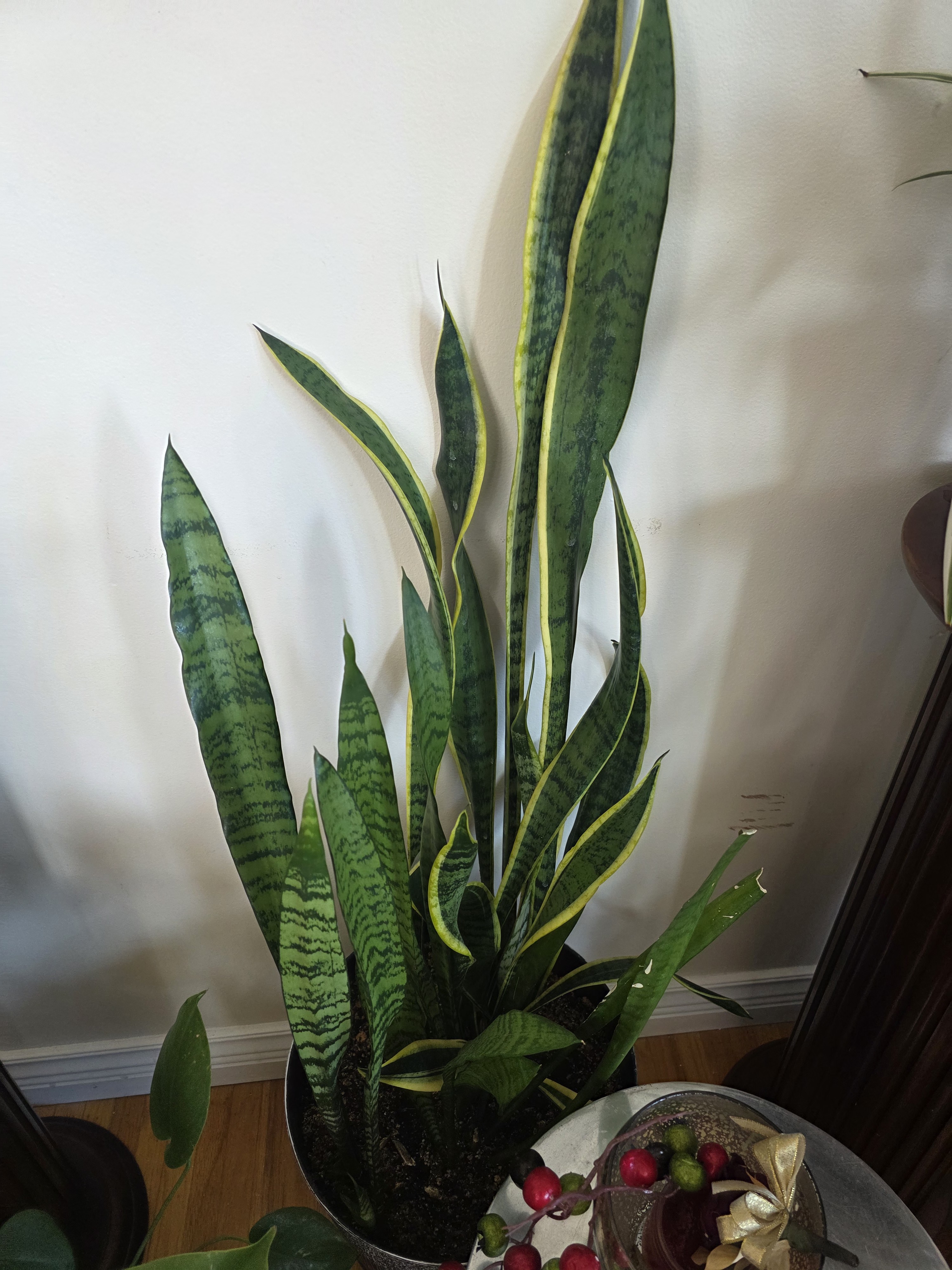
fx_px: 843
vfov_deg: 73.9
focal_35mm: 23
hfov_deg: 58.9
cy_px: 635
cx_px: 476
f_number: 1.7
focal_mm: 6.3
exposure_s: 1/120
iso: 250
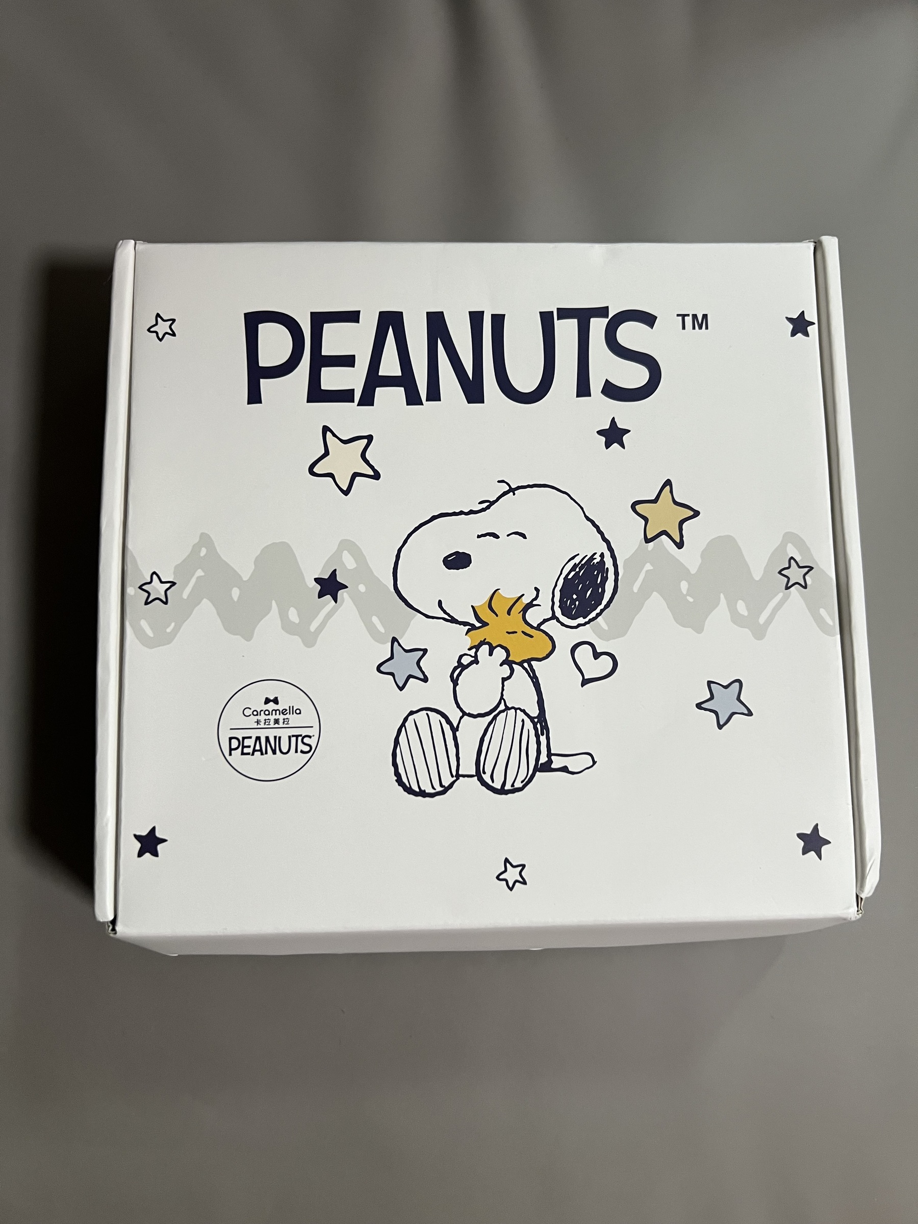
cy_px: 612
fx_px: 919
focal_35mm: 26
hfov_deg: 53.1
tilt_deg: -85.7
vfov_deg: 67.3
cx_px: 459
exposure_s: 1/50
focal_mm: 5.7
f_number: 1.5
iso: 125
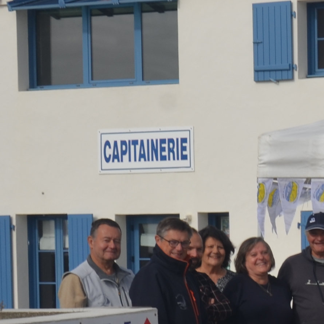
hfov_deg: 9.7
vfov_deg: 10.3
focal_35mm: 169
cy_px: 315
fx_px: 1790
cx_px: 626
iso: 100
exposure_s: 1/250
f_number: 11
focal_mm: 24
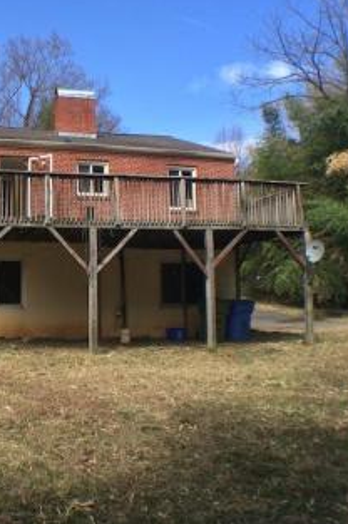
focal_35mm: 56
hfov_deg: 23.4
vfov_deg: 35.6
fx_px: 814
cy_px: 238
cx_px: 22
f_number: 2.2
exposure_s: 1/1208
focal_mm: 4.15
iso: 32
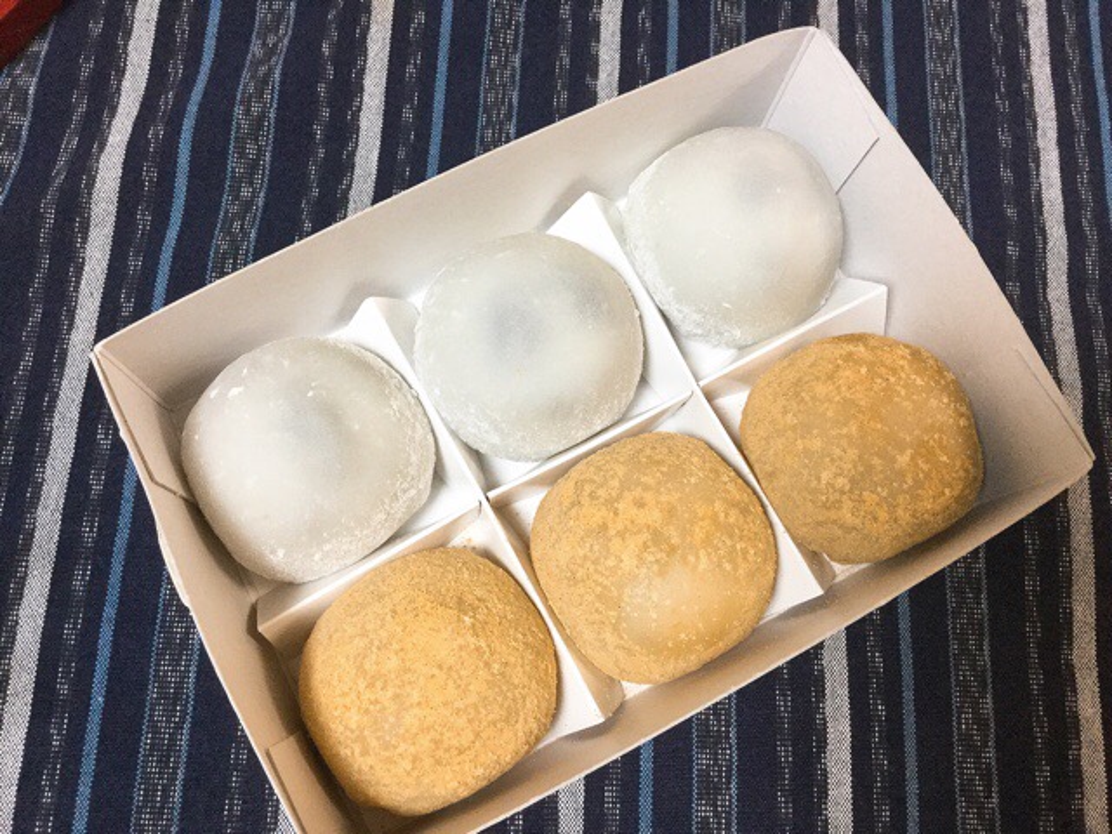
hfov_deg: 58.4
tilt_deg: -76.0
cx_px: 556
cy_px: 417
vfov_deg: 45.4
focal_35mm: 31
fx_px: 996
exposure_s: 1/30
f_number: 2.4
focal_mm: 3.3
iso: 100
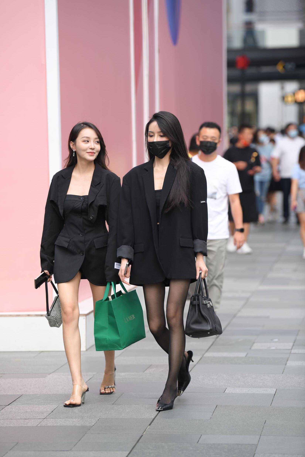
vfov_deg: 11.7
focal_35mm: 175
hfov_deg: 7.8
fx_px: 2223
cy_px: 228
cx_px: 152
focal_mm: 175
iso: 400
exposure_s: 1/640
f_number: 4
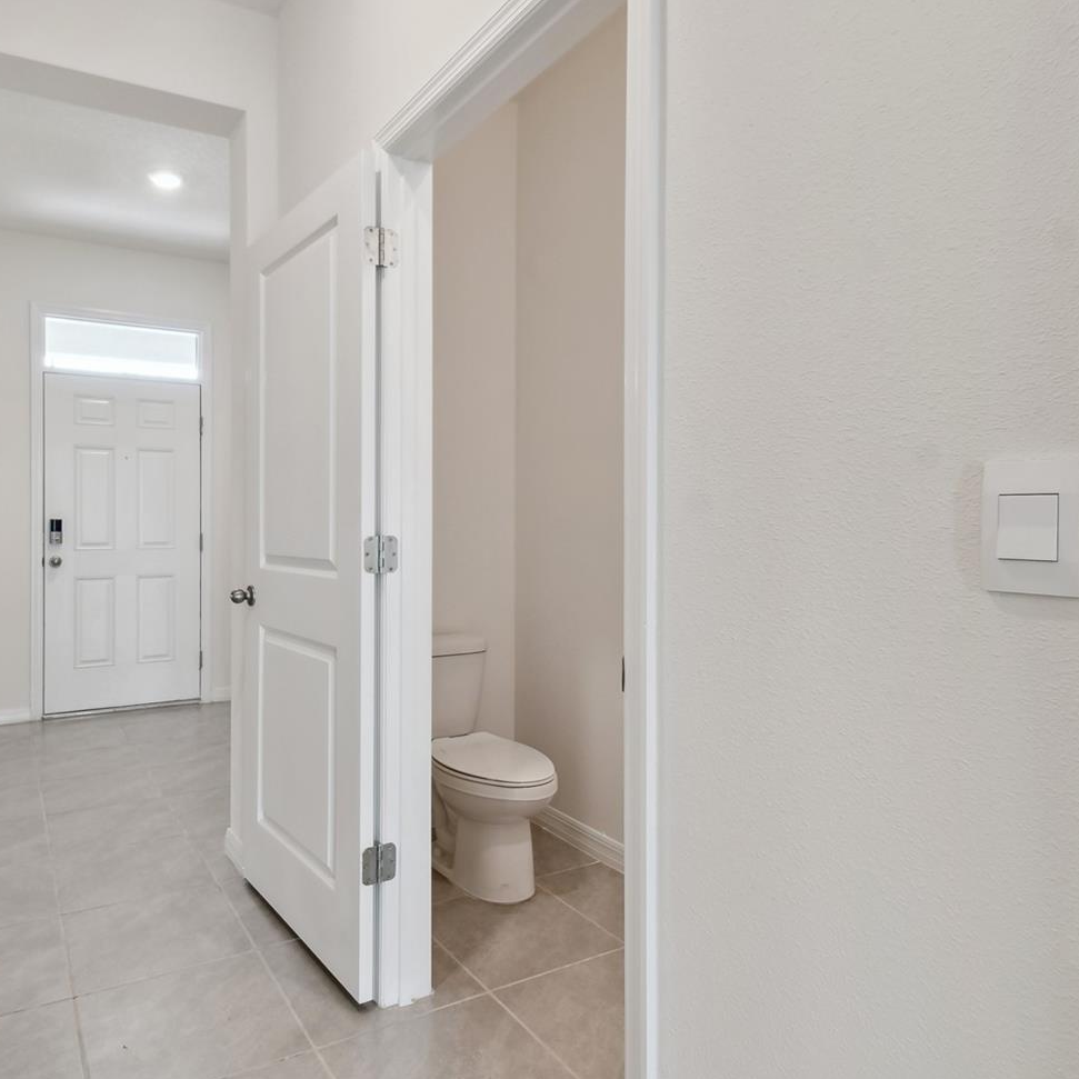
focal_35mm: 21
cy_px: 537
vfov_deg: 72.1
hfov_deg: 71.1
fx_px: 741
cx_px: 411
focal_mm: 10
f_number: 7.1
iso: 100
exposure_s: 1/4
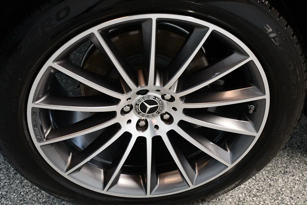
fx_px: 486
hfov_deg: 35.1
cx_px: 154
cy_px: 102
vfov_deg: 23.8
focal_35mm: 57
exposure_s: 1/100
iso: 3200
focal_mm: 38
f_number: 4.2
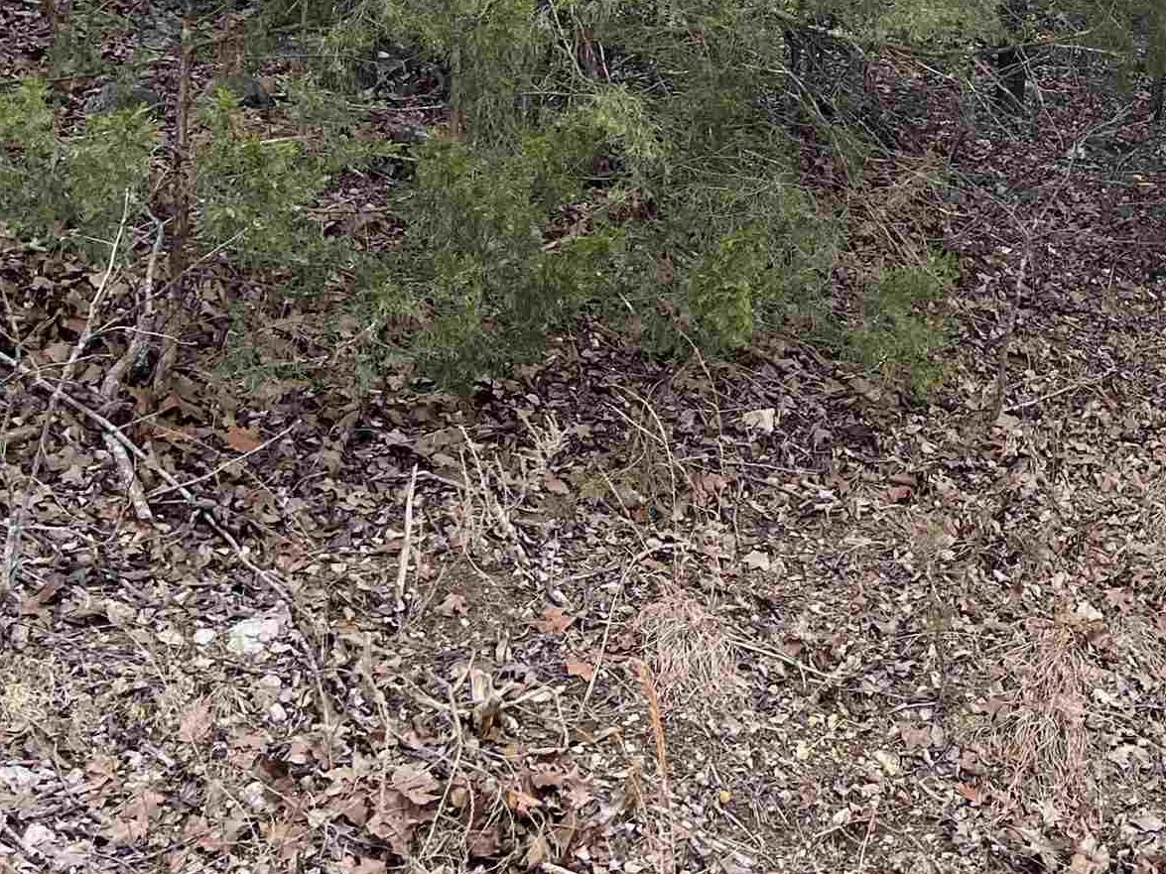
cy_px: -50
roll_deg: +1.5
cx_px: 1292
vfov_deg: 20.7
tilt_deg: +2.2
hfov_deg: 26.3
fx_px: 2290
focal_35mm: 68
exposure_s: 1/285
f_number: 1.6
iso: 50
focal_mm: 5.1
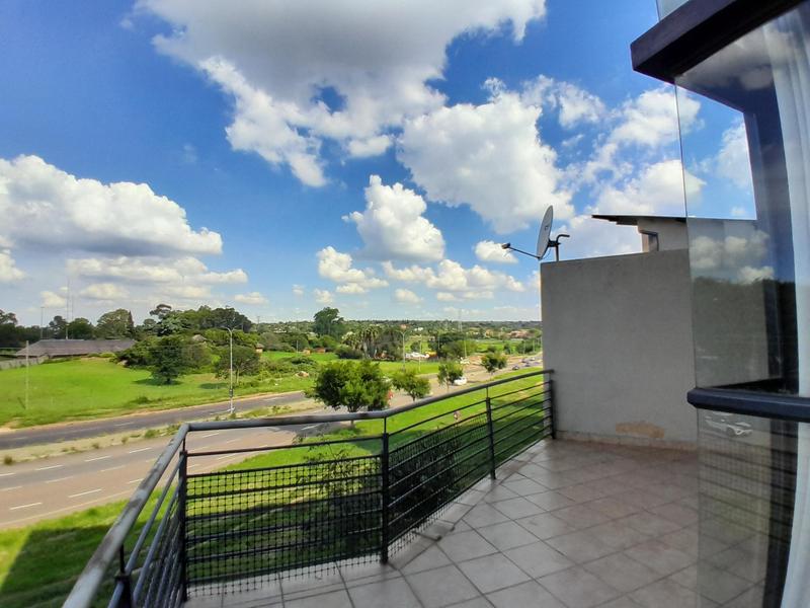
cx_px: 405
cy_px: 304
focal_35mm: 17
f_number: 2.2
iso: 40
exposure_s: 1/1786
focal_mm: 1.46
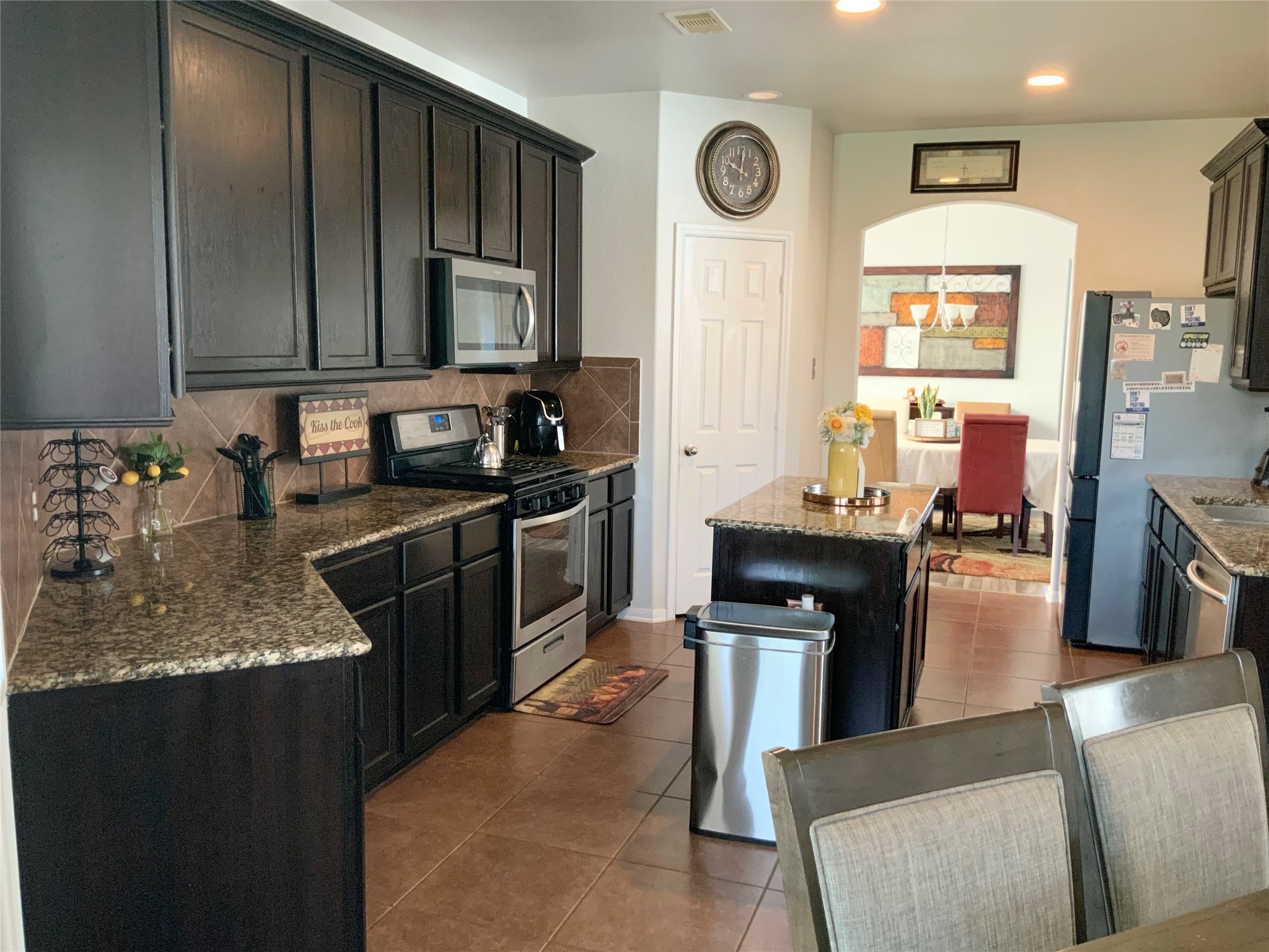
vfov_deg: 48.2
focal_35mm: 29
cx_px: 634
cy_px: 476
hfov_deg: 61.7
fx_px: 1063
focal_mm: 3
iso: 250
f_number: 1.8
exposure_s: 1/60
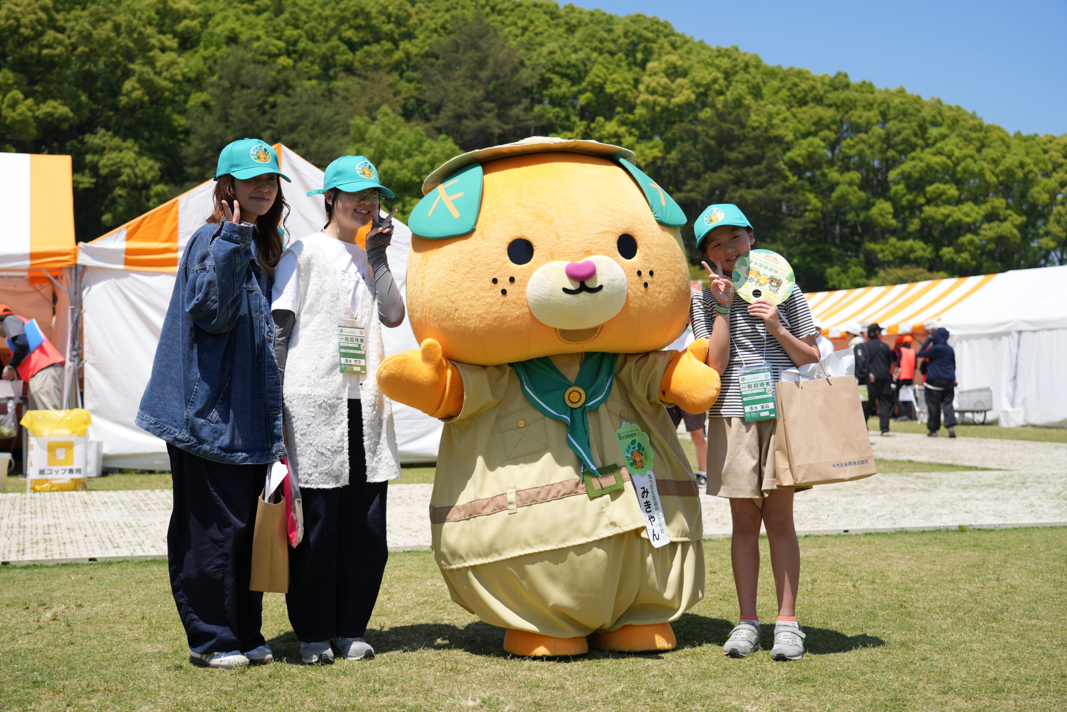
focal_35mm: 46
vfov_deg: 29.2
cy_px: 356
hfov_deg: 42.7
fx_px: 1363
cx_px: 534
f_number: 4
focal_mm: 46
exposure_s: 1/1000
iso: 100
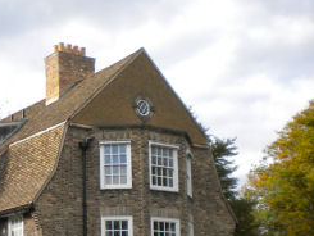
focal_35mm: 73
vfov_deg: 19.7
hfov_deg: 25.4
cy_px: 221
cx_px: 1
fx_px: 663
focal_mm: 6.3
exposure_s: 1/186
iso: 80
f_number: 4.6
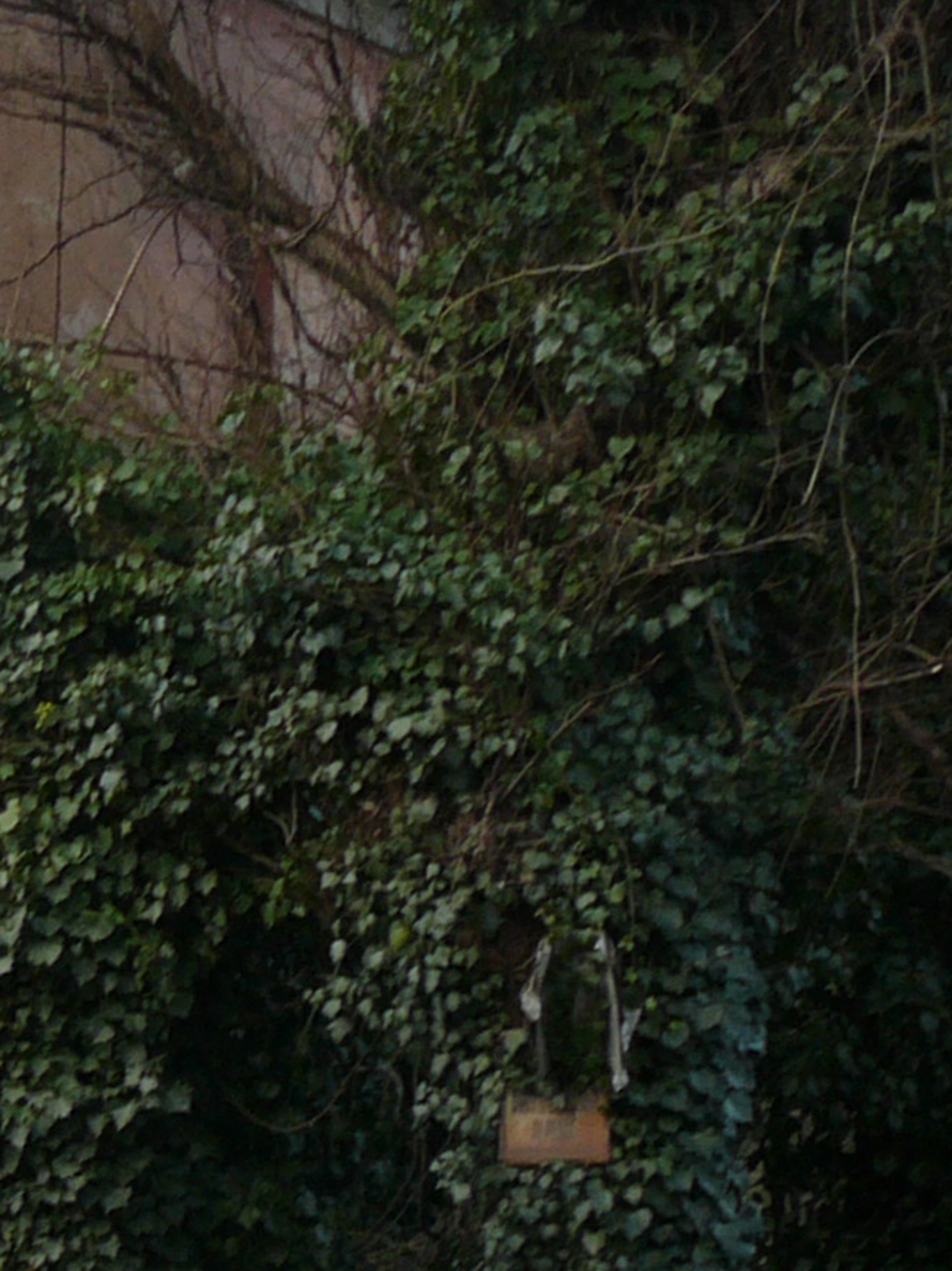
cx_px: -704
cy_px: 605
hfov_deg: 13.1
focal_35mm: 103
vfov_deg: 19.1
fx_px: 3779
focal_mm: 5.2
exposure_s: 1/100
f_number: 2.8
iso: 80
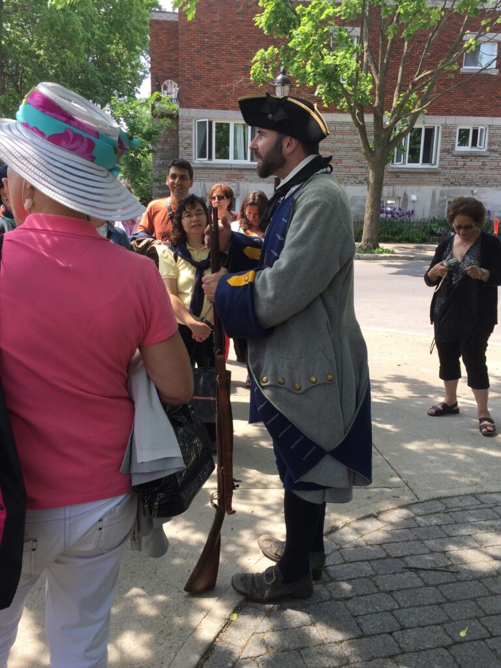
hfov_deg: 48.2
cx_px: 250
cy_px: 334
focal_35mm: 29
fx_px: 560
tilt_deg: -12.7
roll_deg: -0.8
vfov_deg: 61.7
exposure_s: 1/391
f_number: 2.2
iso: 32
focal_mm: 4.15
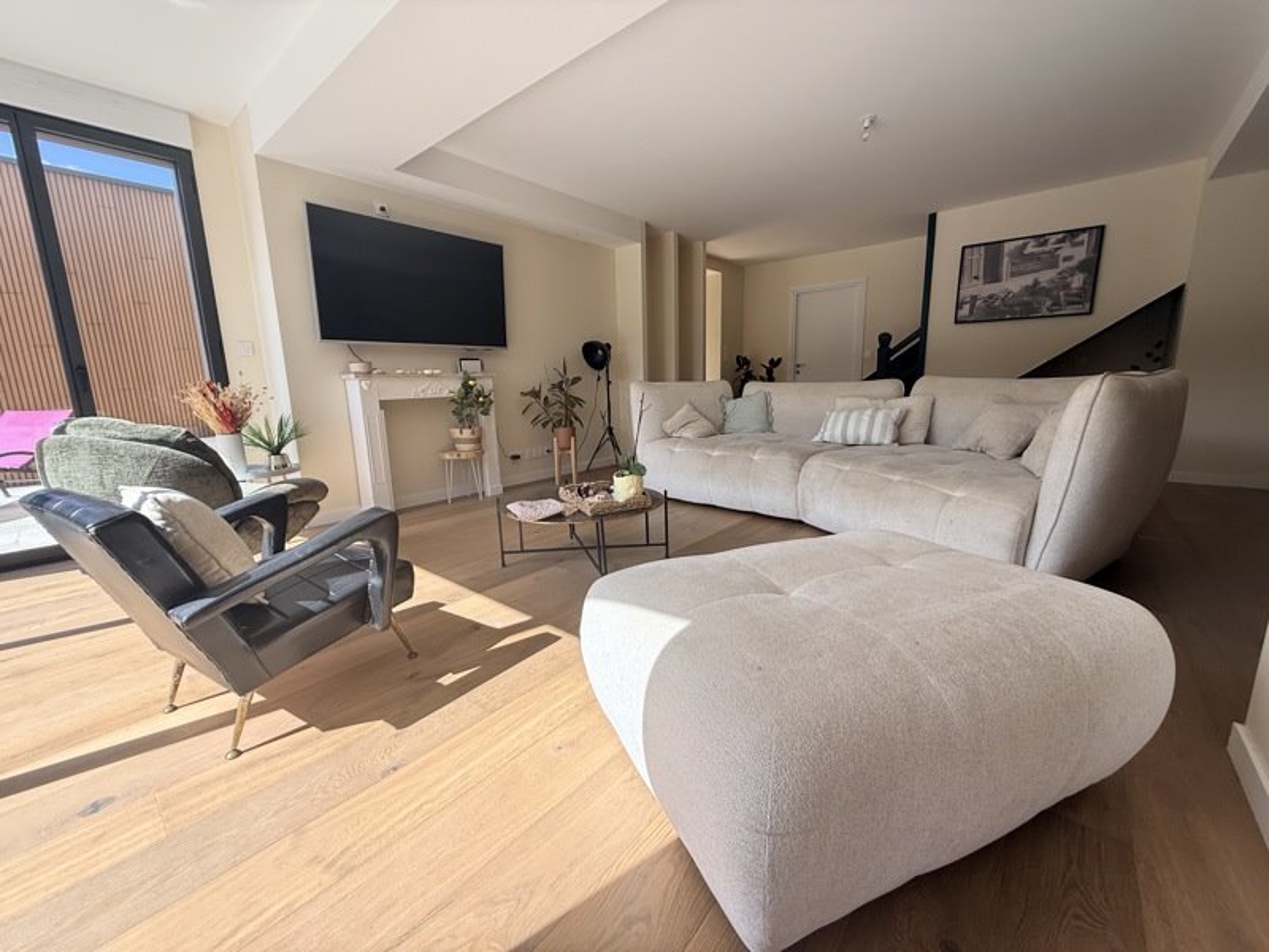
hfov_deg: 102.1
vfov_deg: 85.7
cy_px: 476
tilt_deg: -10.5
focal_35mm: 14
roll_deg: +1.3
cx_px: 634
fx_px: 513
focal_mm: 2.22
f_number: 2.2
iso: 64
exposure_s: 1/424
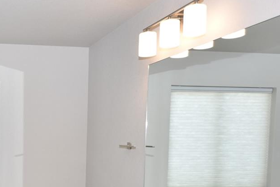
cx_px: 10
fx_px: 366
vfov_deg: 27.5
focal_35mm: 47
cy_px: 174
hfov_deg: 38.0
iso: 400
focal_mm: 12
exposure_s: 1/250
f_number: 4
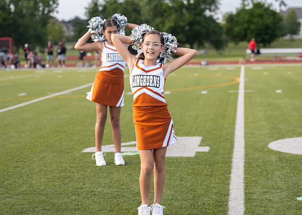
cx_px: 164
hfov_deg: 20.8
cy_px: 85
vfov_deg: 14.9
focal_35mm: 96
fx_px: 821
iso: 400
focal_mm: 70
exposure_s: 1/3200
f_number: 2.8
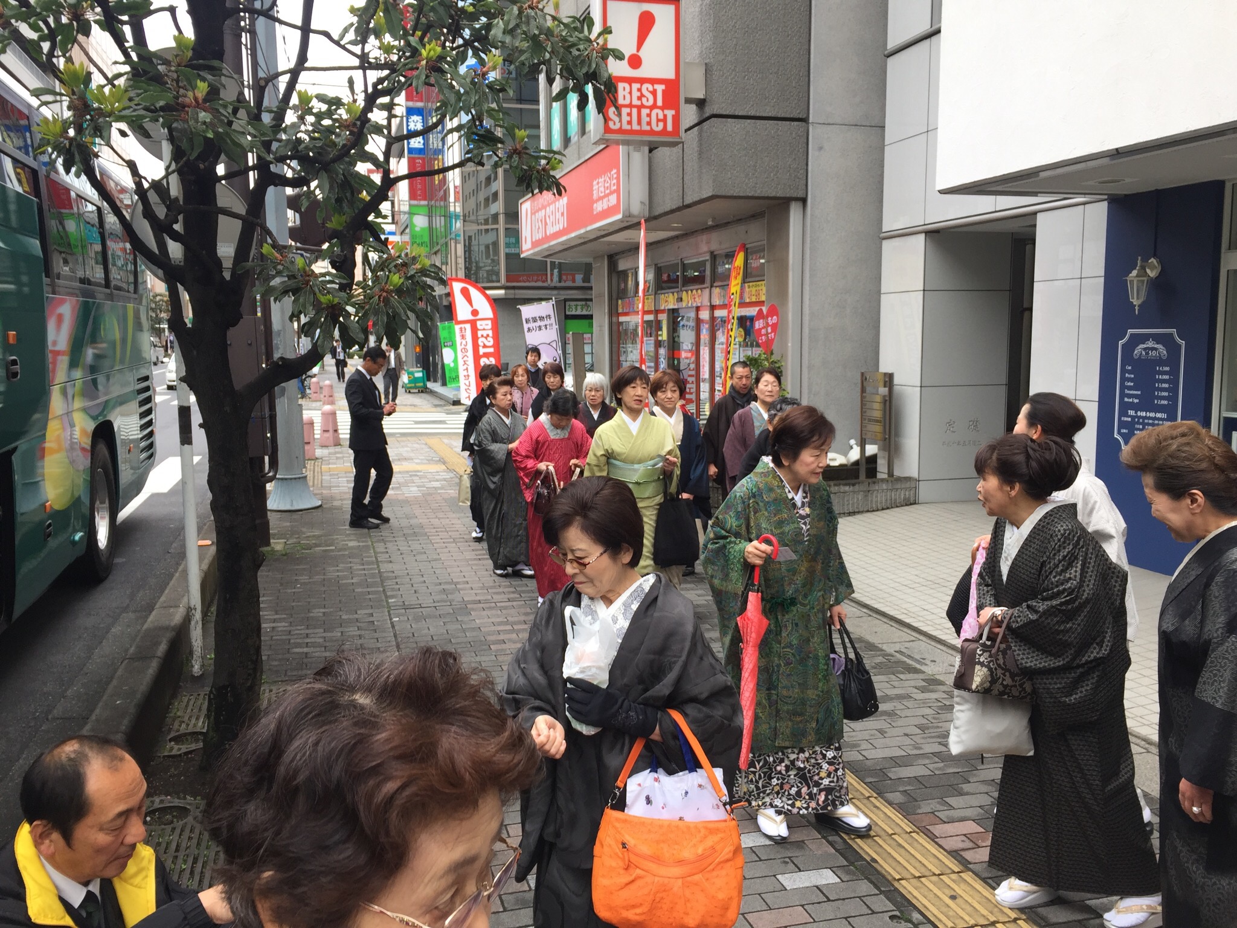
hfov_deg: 61.7
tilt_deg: -6.3
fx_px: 1036
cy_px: 464
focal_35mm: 29
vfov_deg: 48.2
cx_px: 618
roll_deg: +0.0
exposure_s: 1/181
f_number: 2.2
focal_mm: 4.15
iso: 32
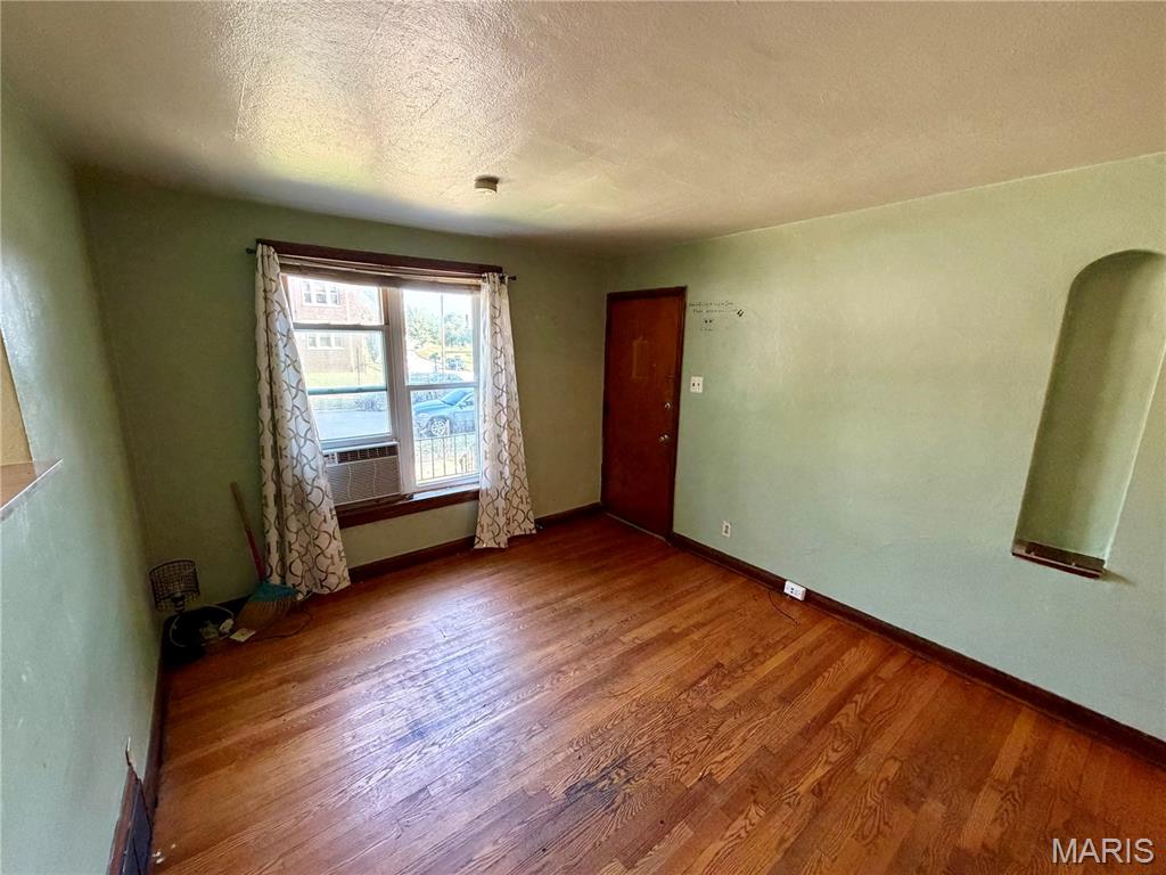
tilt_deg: -12.9
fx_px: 472
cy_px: 438
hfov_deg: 102.1
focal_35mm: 14
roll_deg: -0.5
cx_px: 583
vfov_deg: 85.7
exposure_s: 1/60
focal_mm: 2.22
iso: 500
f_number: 2.2
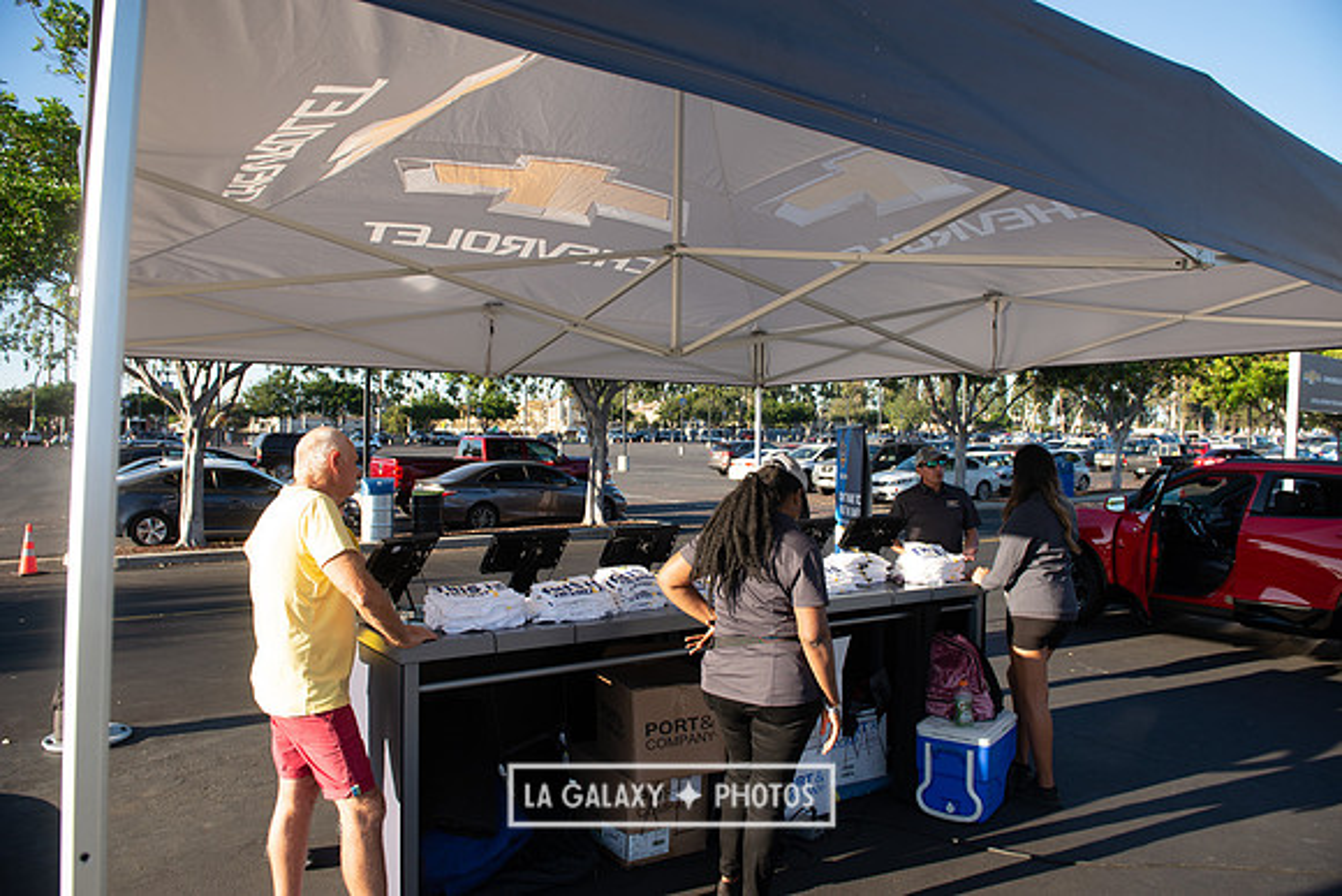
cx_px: 671
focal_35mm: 24
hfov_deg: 73.7
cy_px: 448
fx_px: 895
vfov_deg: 53.2
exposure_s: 1/640
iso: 220
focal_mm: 24
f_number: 4.5
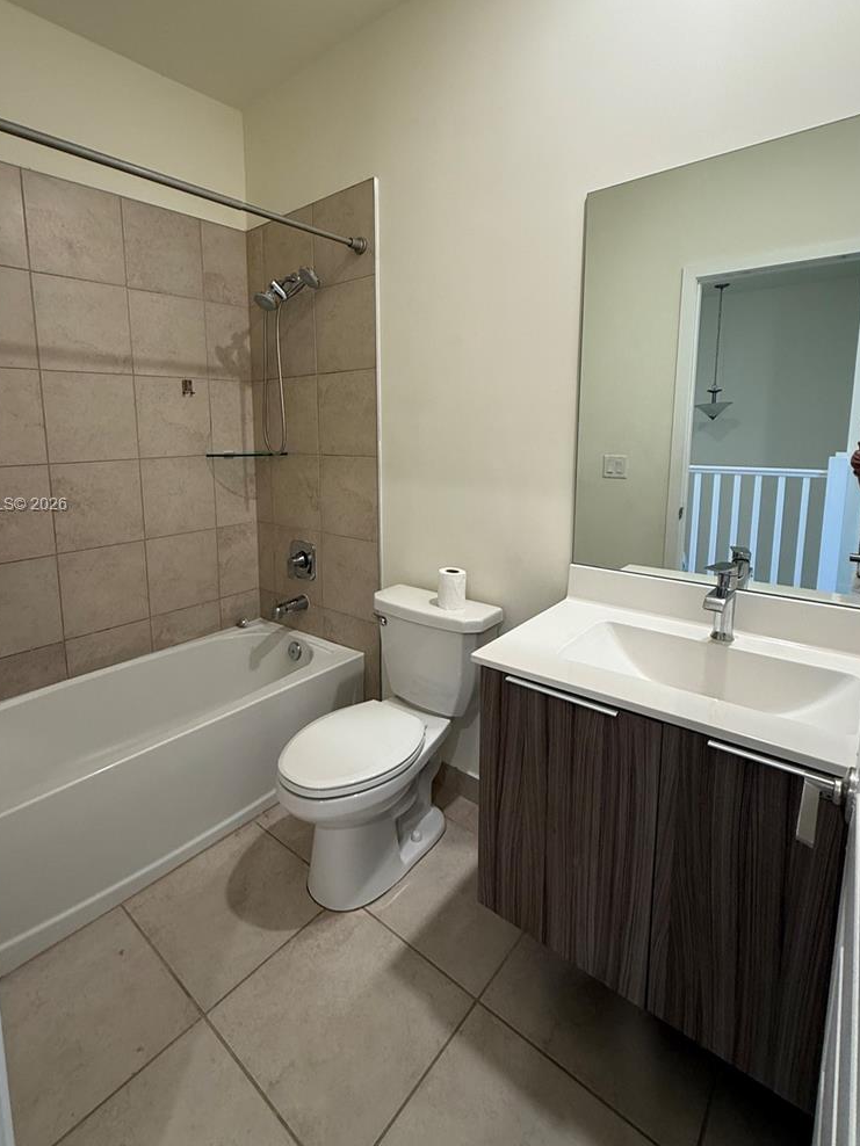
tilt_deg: -8.0
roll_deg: +0.4
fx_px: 563
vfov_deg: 90.6
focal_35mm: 17
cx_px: 375
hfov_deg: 74.4
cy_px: 506
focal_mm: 2.22
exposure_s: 1/30
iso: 125
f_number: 2.2
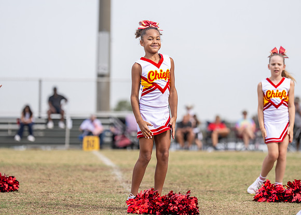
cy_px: 98
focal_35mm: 215
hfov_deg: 9.3
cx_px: 148
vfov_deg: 6.7
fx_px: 1842
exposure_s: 1/1600
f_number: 2.8
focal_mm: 157
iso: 160
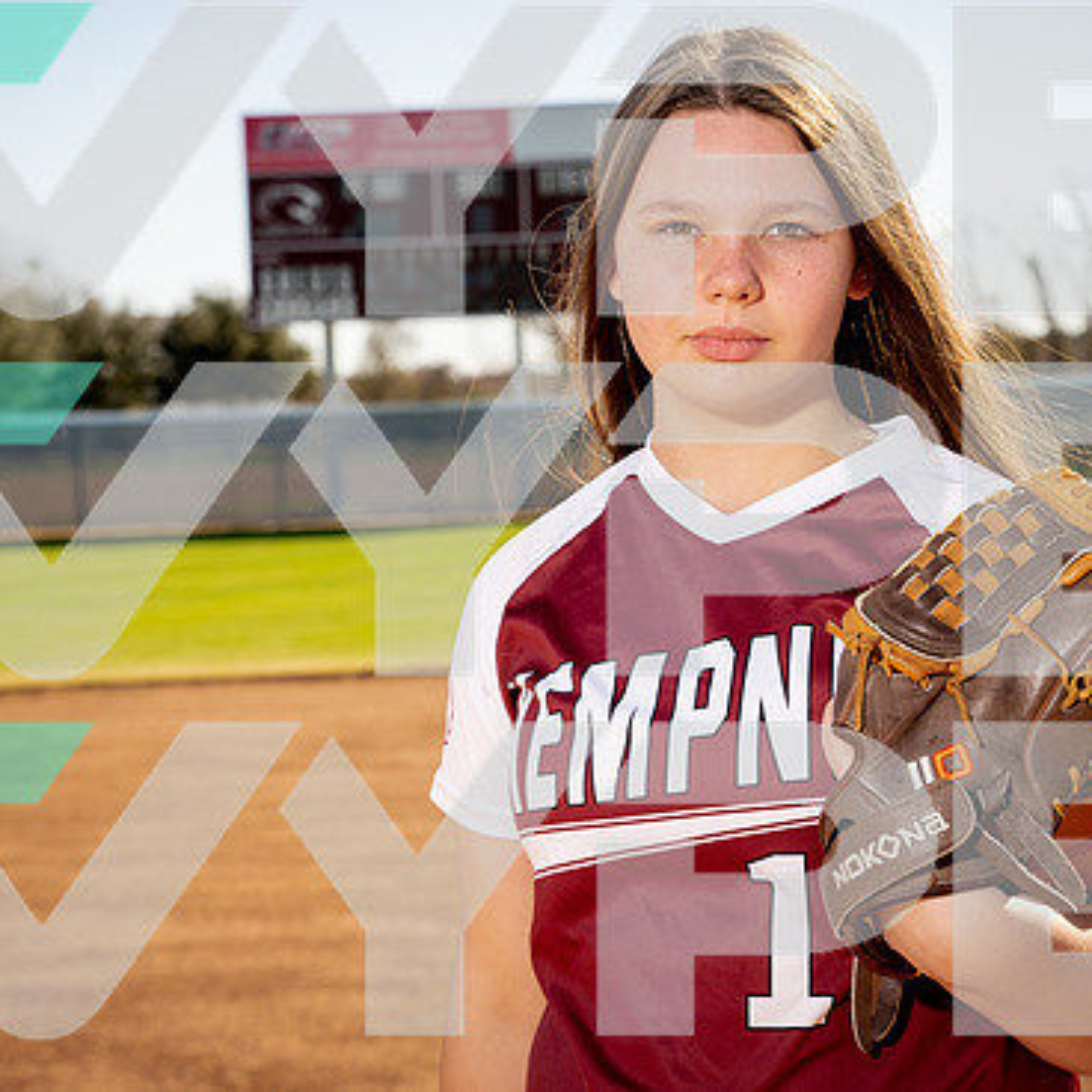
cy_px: 521
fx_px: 3248
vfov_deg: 19.1
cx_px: 549
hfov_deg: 19.1
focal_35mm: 91
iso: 100
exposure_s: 1/250
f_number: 7.1
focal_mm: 68
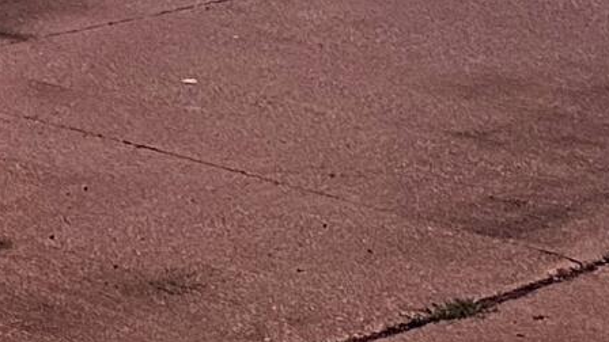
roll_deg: -0.9
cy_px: -1015
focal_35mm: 175
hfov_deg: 12.3
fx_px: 2826
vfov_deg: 5.9
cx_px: 185
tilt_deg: +10.4
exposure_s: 1/121
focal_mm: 6.86
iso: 200
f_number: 1.78
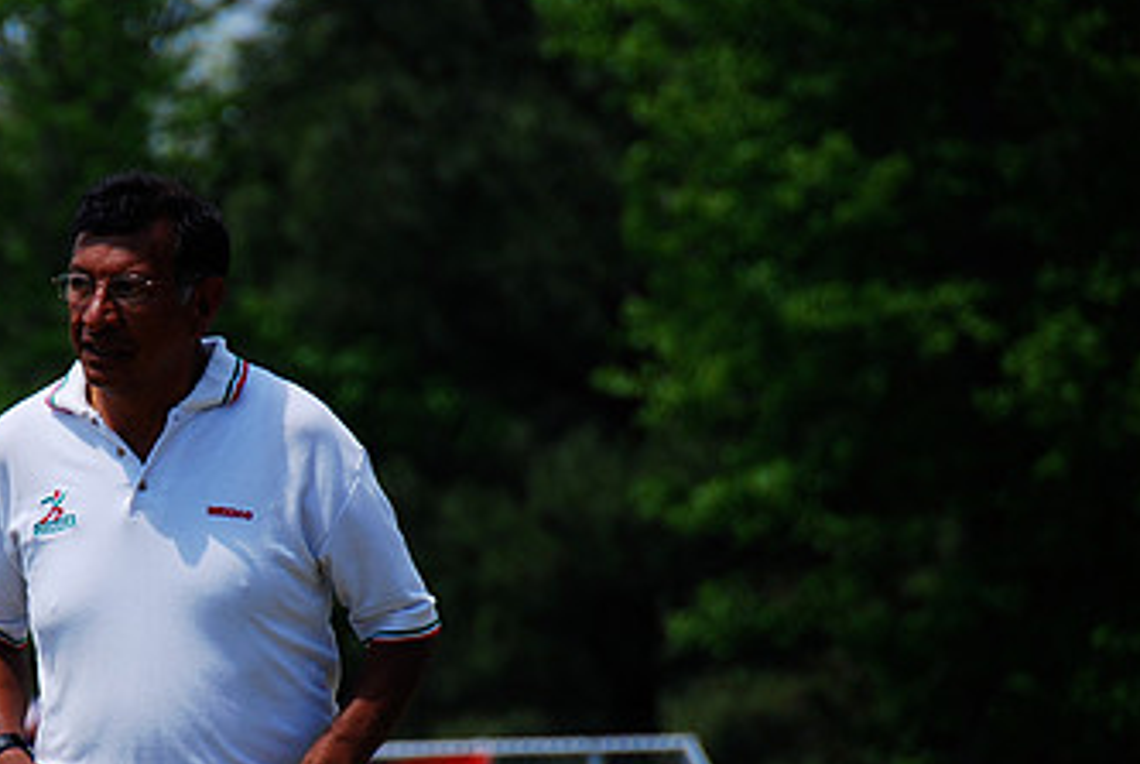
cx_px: 175
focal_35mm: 523
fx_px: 16583
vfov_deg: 2.6
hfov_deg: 3.9
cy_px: 558
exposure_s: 1/500
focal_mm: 200
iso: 100
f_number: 5.6
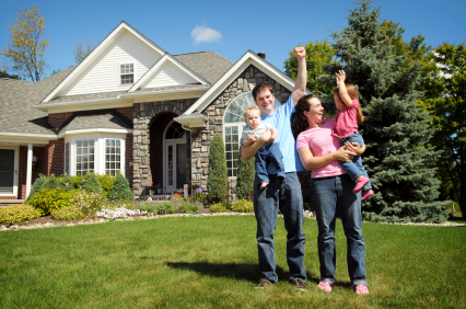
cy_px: 154
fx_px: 446
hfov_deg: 55.2
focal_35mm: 34
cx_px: 233
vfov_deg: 38.2
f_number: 4.5
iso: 200
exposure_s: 1/2000
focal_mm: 23
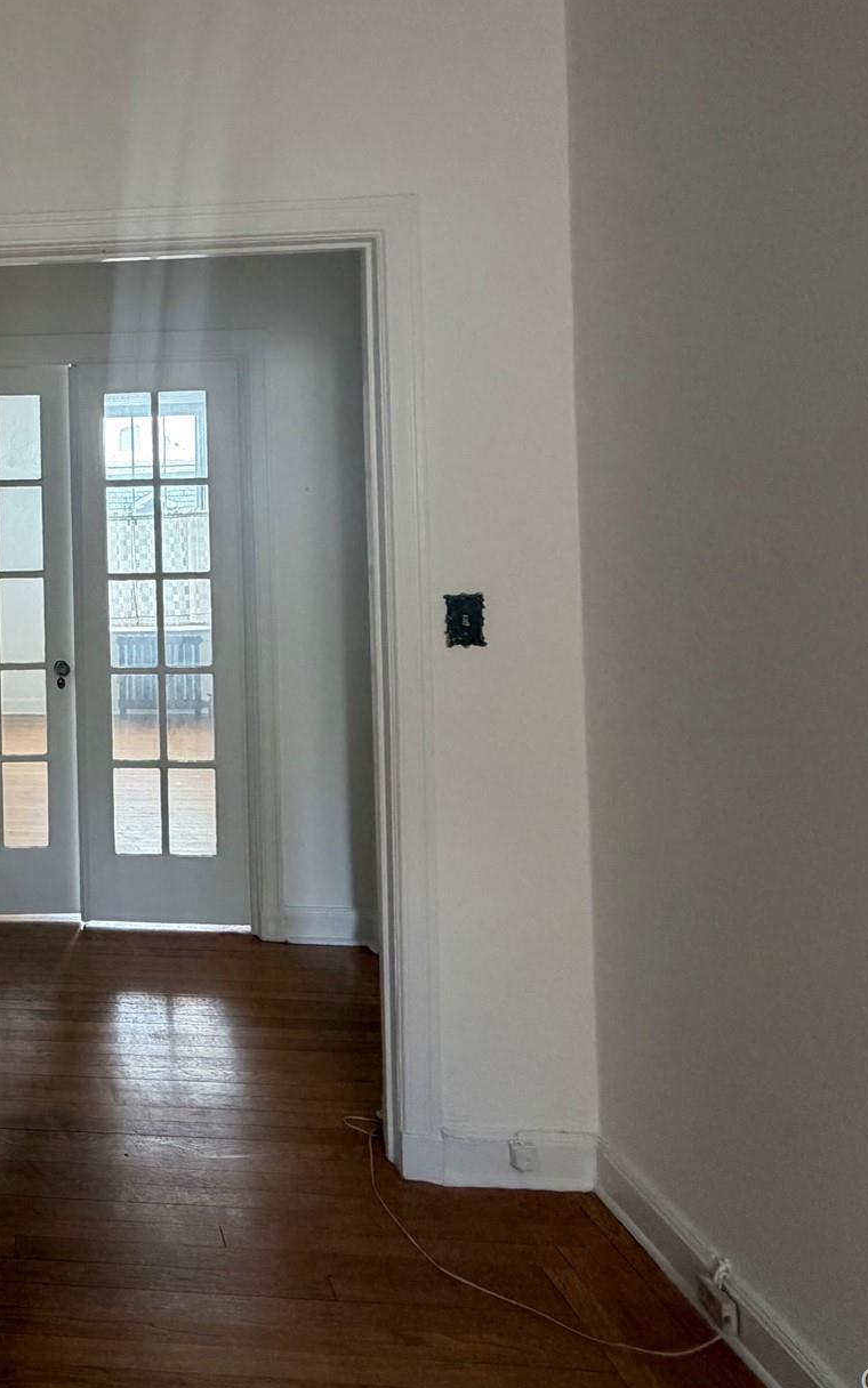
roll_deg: +0.6
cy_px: 532
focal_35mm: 25
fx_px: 946
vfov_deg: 71.5
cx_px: -77
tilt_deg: -0.1
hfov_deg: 40.3
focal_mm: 2.22
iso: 320
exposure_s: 1/92
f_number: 2.2
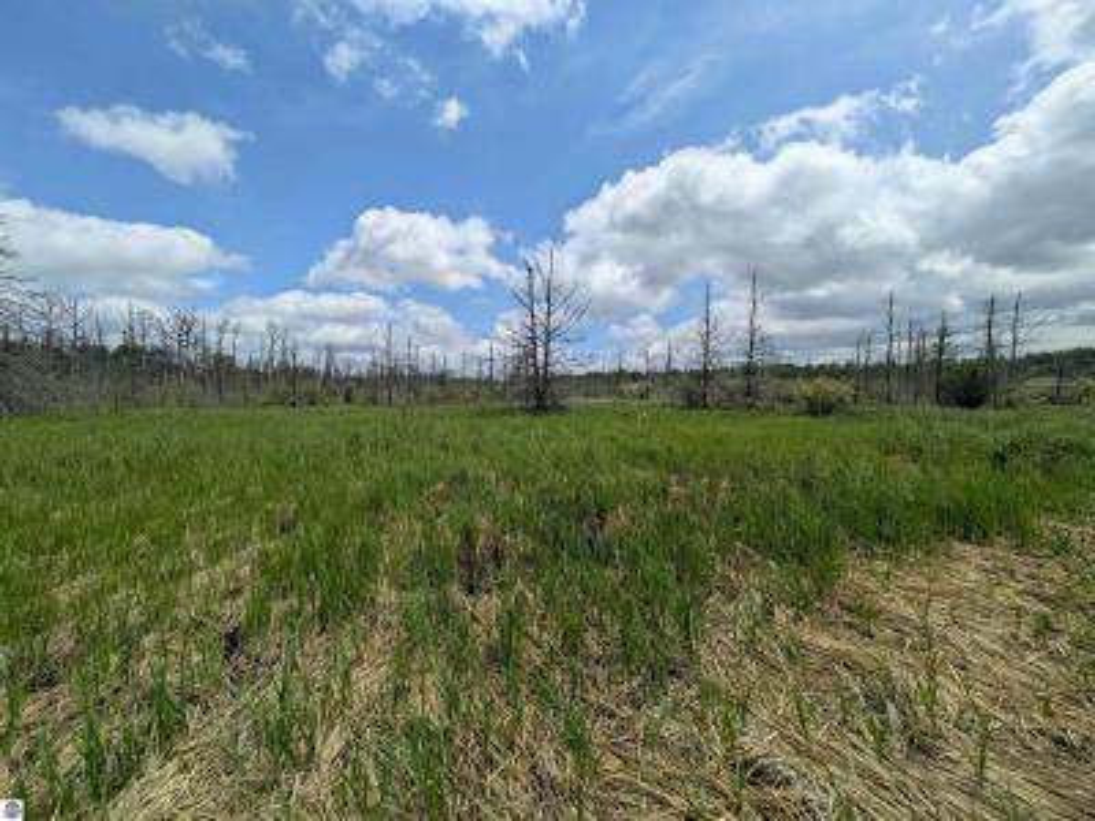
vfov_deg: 85.7
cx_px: 548
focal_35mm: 14
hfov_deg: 102.1
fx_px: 443
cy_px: 410
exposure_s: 1/3559
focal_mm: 1.83
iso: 49
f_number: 2.2
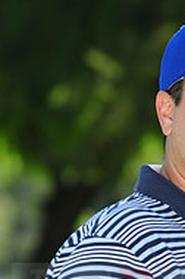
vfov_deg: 4.7
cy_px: 283
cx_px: 275
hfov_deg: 3.1
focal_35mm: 443
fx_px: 3427
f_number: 5.6
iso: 200
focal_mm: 145
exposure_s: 1/320
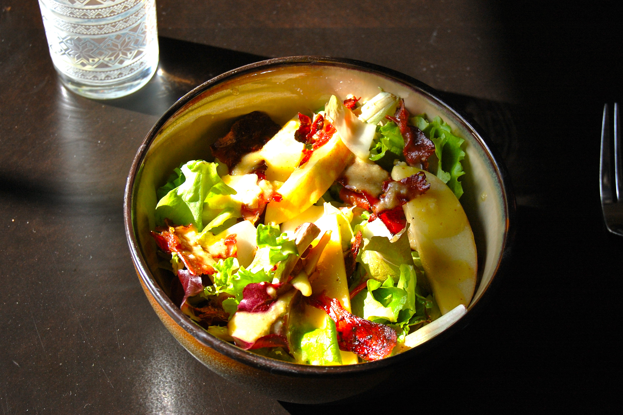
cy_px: 208
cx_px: 312
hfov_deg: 28.1
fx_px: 1245
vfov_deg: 18.9
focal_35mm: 72
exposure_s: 1/250
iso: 200
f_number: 8
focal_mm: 48
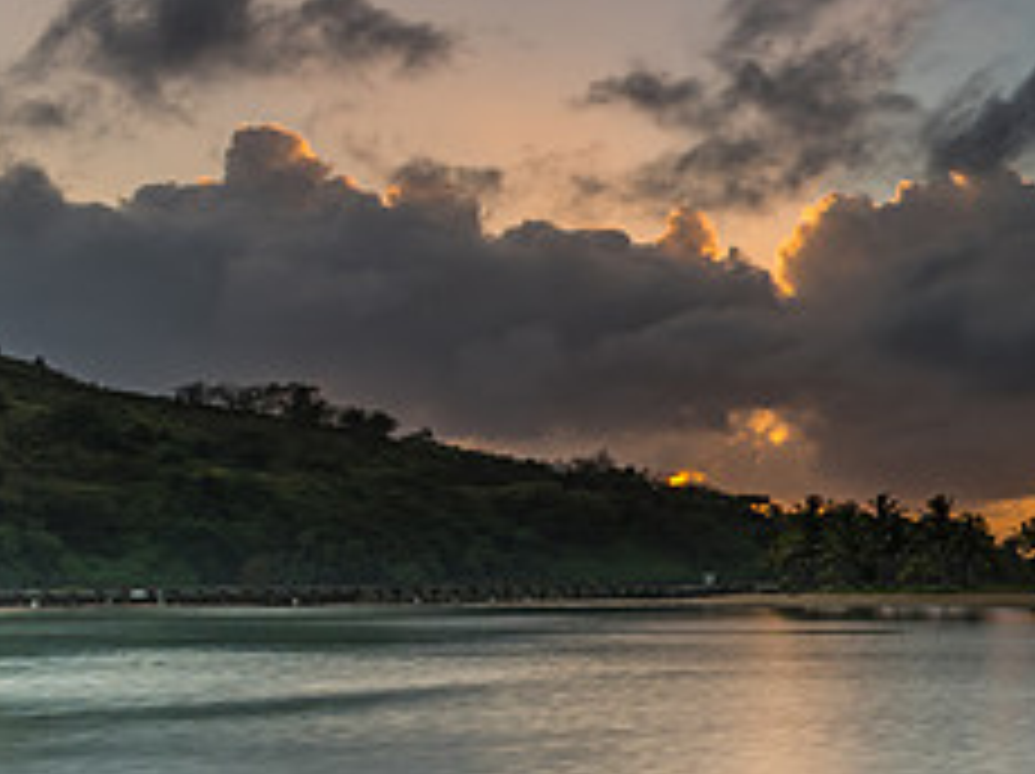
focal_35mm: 60
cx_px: 1257
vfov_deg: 24.3
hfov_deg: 28.0
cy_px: 450
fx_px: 1792
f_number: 9
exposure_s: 1.6
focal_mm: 16
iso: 50
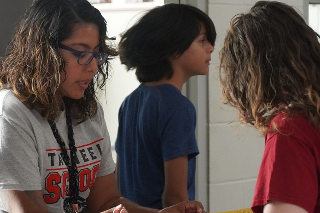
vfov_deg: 8.3
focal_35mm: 166
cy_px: 139
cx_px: 131
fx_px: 1474
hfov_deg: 12.4
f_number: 5.6
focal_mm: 75
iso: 6400
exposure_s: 1/160
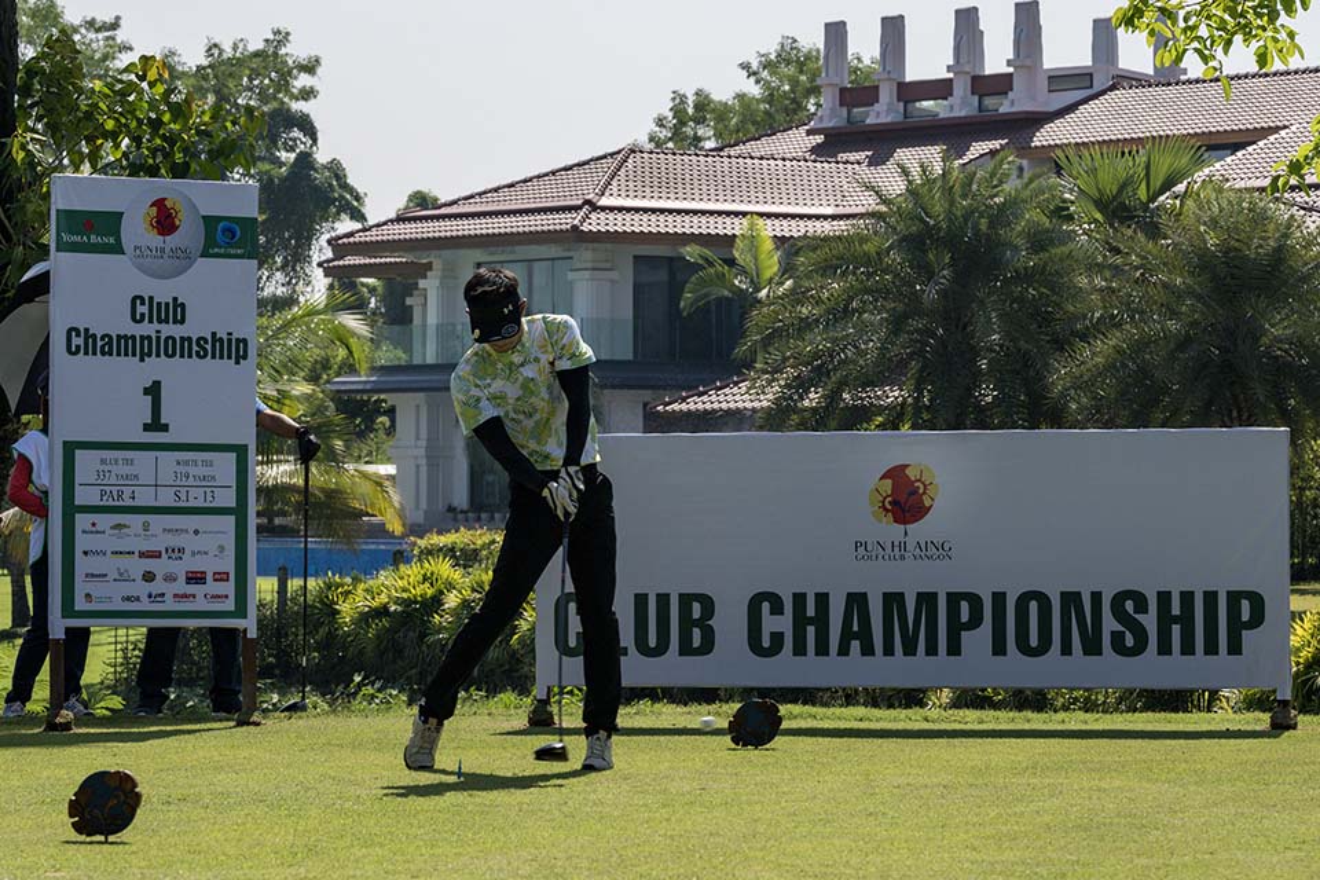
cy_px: 440
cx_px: 660
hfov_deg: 23.9
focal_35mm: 85
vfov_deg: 16.1
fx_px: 3116
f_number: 6.3
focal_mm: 85
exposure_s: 1/2000
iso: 320
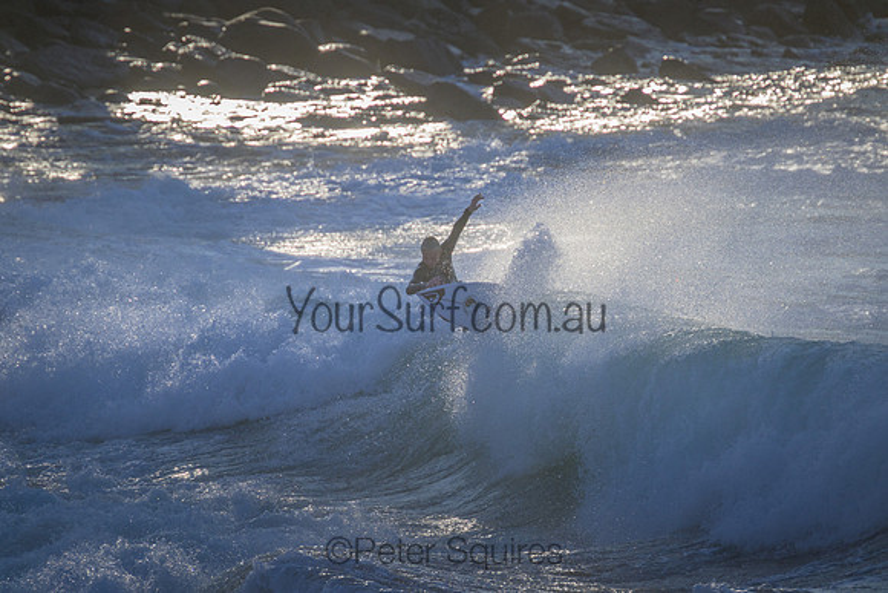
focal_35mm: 800
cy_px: 296
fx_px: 19737
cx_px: 444
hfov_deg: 2.6
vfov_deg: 1.7
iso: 720
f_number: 11
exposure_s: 1/1250
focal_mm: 800
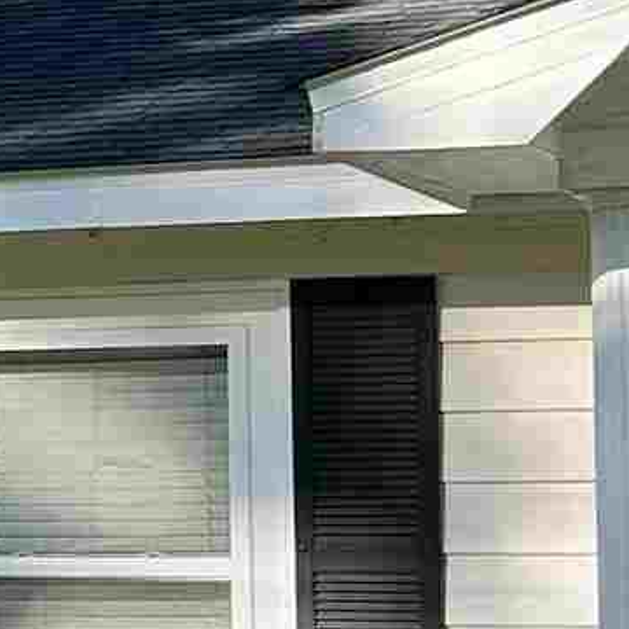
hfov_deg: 8.1
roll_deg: +1.3
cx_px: -959
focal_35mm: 196
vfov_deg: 8.9
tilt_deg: +4.1
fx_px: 4029
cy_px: 301
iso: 50
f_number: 1.5
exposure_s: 1/1311
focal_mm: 5.7
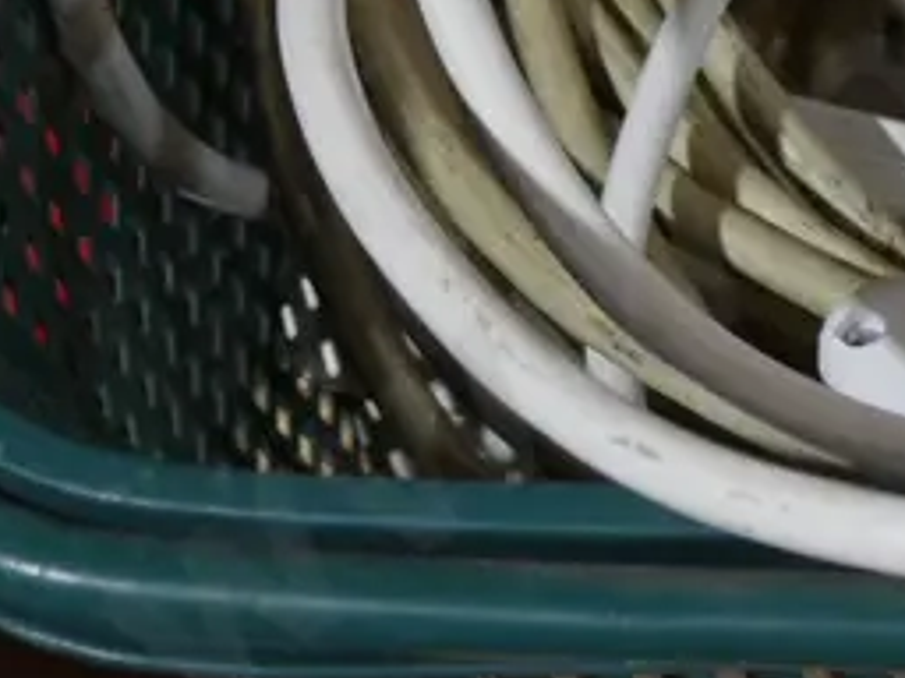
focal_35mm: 168
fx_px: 4392
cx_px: 1580
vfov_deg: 8.6
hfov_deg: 11.0
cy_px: -413
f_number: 4.6
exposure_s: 1/60
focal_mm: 21
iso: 320
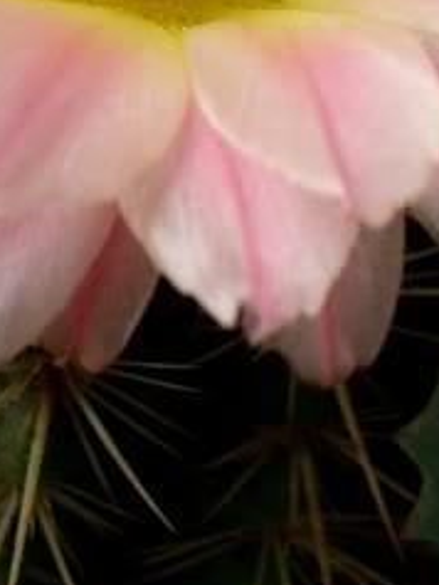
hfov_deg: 14.2
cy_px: -16
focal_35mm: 104
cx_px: 89
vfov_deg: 18.3
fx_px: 1757
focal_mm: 6.1
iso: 80
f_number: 2.8
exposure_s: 1/500
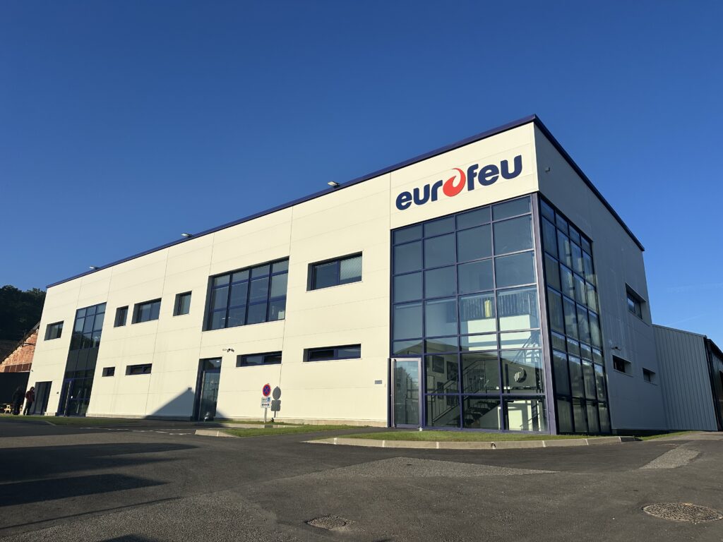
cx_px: 362
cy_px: 271
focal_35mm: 24
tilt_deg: +15.8
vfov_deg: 56.8
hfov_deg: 71.6
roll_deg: -1.0
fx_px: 501
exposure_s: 1/8197
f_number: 1.78
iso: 80
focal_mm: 6.86
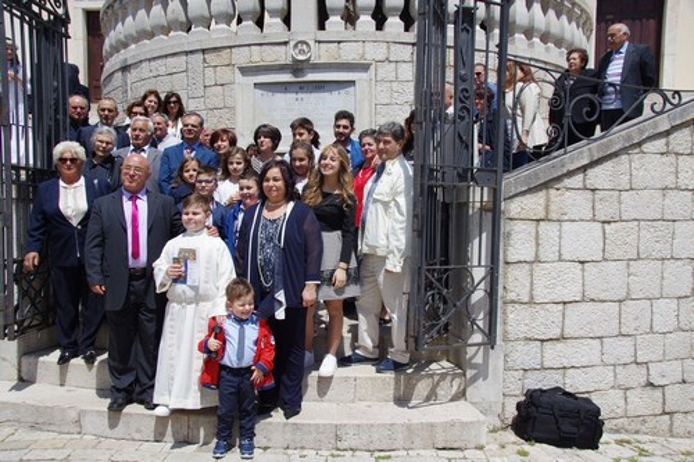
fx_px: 636
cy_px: 231
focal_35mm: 33
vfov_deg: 39.9
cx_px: 347
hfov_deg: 57.2
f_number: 10
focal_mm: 22
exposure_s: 1/320
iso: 320
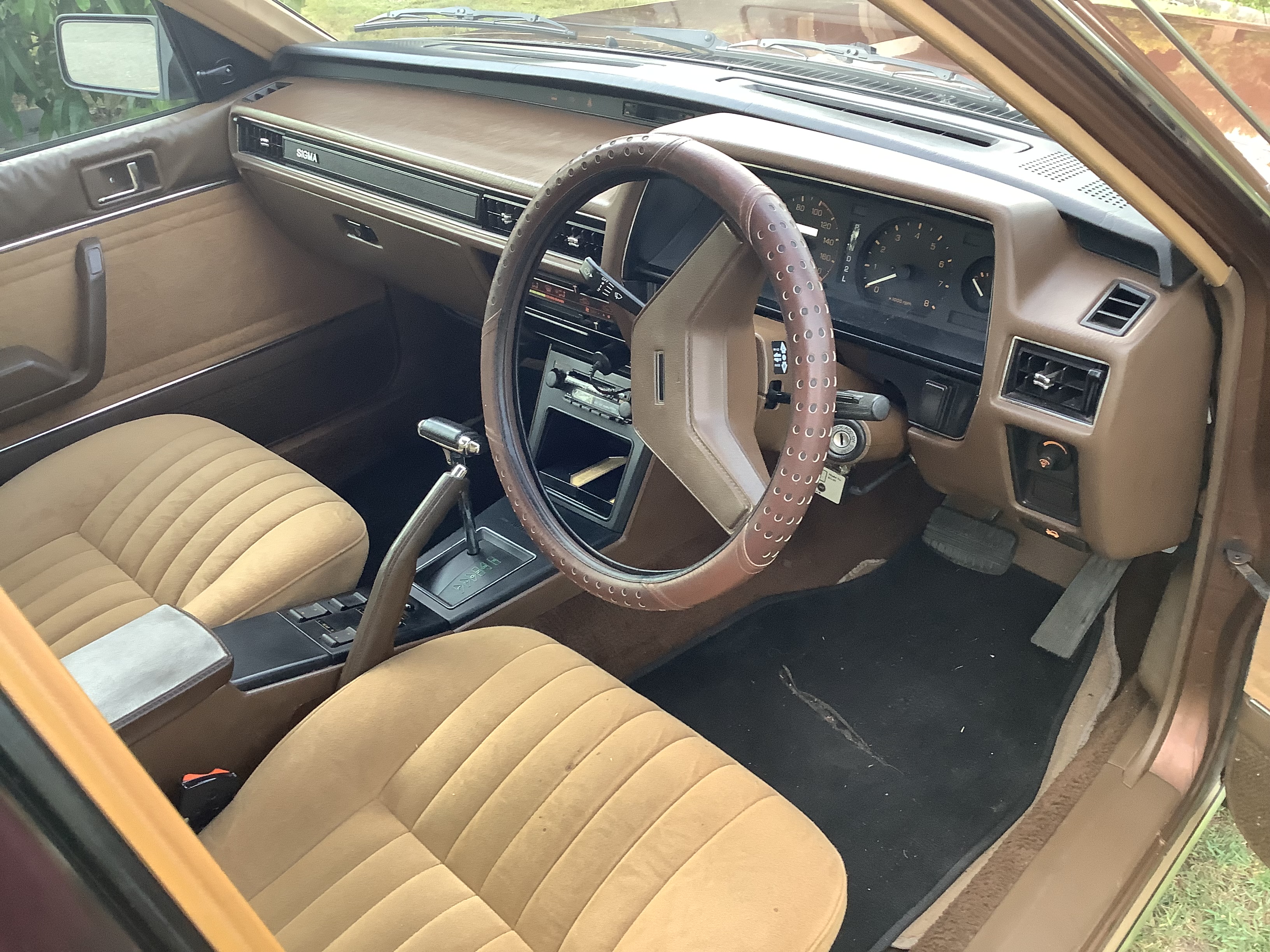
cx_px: 635
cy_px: 476
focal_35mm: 31
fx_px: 1137
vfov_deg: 45.4
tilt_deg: -29.5
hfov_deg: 58.4
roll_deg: -0.6
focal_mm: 3.3
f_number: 2.4
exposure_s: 1/50
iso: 125
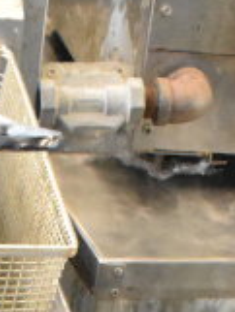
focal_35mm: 180
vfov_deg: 10.1
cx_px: -183
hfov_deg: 8.0
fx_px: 1627
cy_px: 644
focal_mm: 22
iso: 6400
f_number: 5.6
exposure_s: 1/125
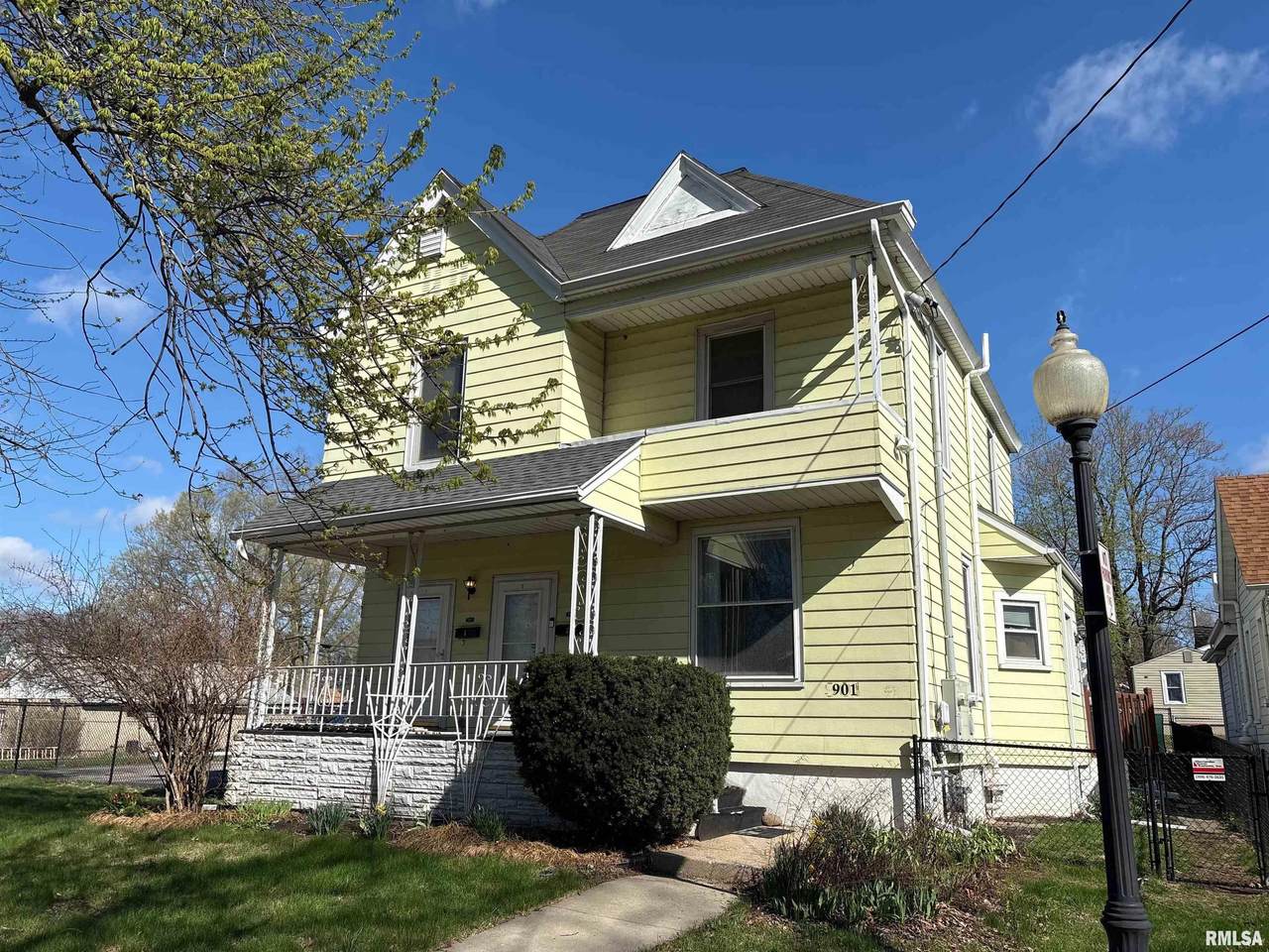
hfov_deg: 67.3
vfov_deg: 53.1
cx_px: 634
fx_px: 953
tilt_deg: +14.9
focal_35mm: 26
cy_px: 476
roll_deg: -1.9
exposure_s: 1/4608
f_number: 1.6
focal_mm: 5.96
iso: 50
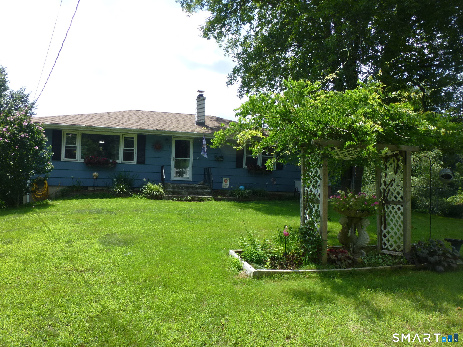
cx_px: 232
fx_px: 321
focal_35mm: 24
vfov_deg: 56.8
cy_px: 174
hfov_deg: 71.6
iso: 100
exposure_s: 1/400
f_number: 4
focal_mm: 4.3
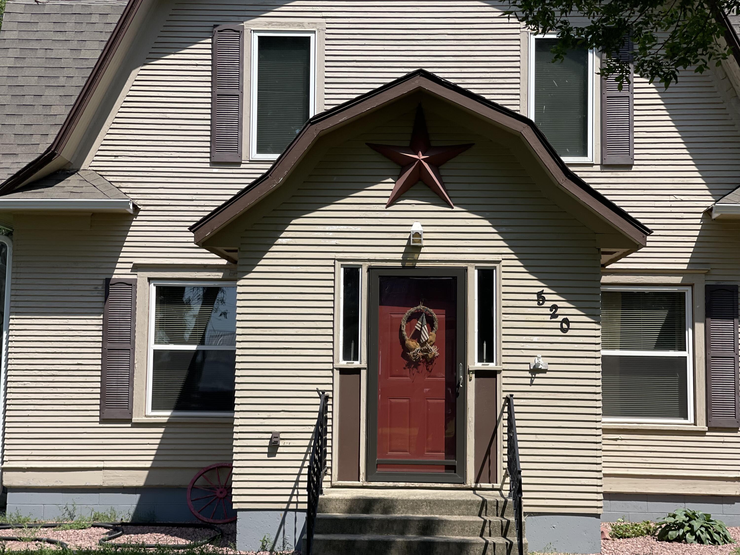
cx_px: 370
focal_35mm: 64
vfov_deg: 22.9
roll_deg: +0.6
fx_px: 1368
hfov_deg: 30.3
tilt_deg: +4.9
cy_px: 278
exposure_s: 1/1357
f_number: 2.2
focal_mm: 7.5
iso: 32
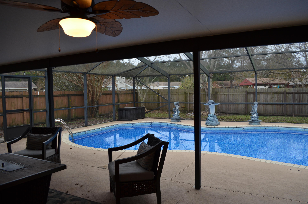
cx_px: 154
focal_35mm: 27
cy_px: 102
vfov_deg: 47.7
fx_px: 231
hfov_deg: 67.5
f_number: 5
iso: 400
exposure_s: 1/100
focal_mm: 18
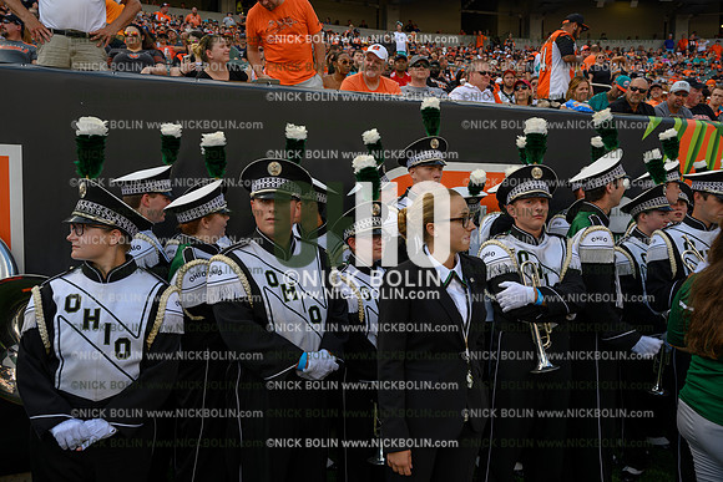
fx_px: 653
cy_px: 241
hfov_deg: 58.0
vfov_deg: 40.6
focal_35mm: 32
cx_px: 362
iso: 80
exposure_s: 1/100
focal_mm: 32.5
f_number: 7.1
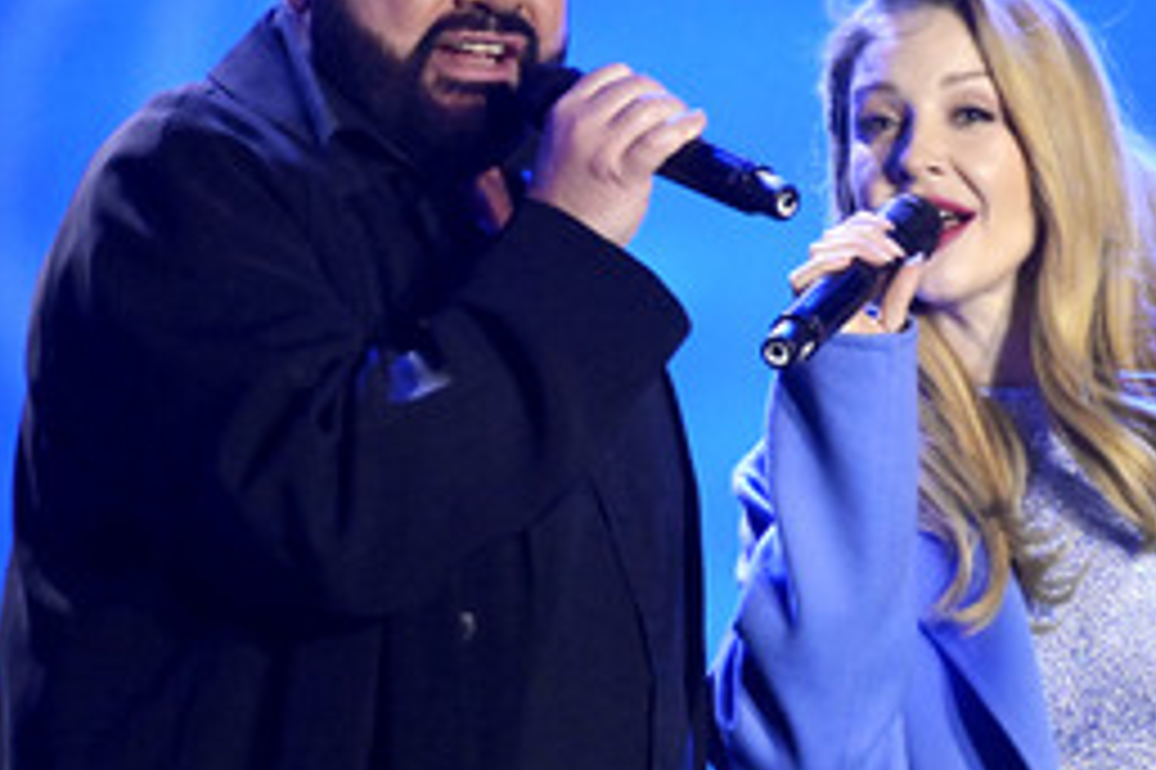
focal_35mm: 876
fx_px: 28110
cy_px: 342
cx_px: 708
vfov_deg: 1.6
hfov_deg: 2.4
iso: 12800
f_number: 5.6
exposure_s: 1/1000
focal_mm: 500
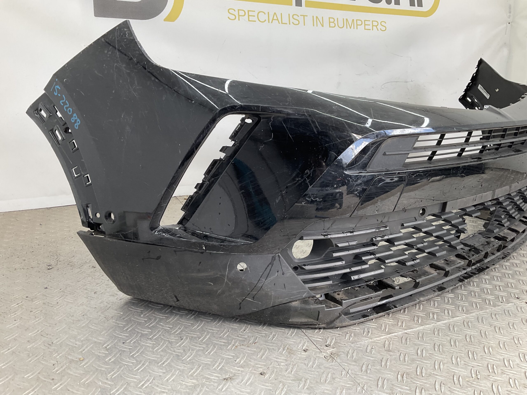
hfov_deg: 61.7
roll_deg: -4.2
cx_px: 264
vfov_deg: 48.2
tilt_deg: -15.7
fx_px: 442
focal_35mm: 29
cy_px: 198
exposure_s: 1/100
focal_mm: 3
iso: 20
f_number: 1.8
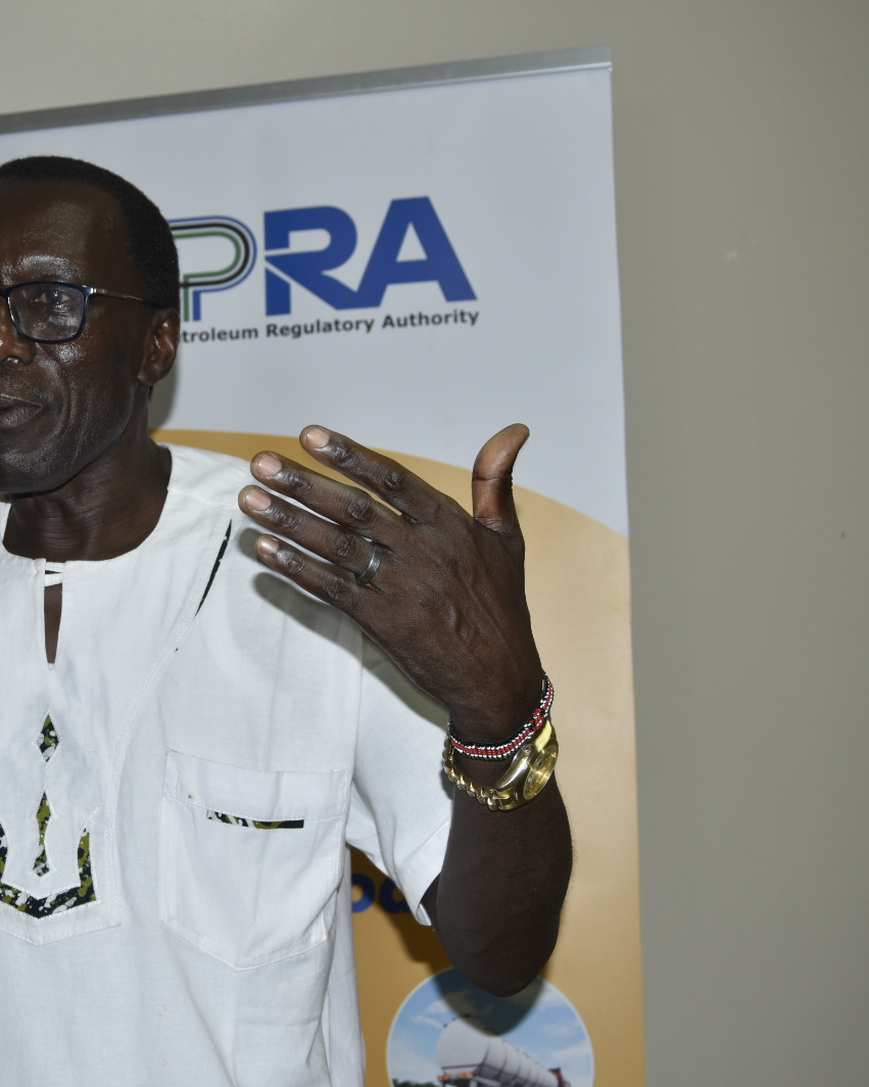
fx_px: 1929
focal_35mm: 60
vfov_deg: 31.5
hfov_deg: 24.7
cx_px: 90
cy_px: 549
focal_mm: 28
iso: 200
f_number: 5.6
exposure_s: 1/60
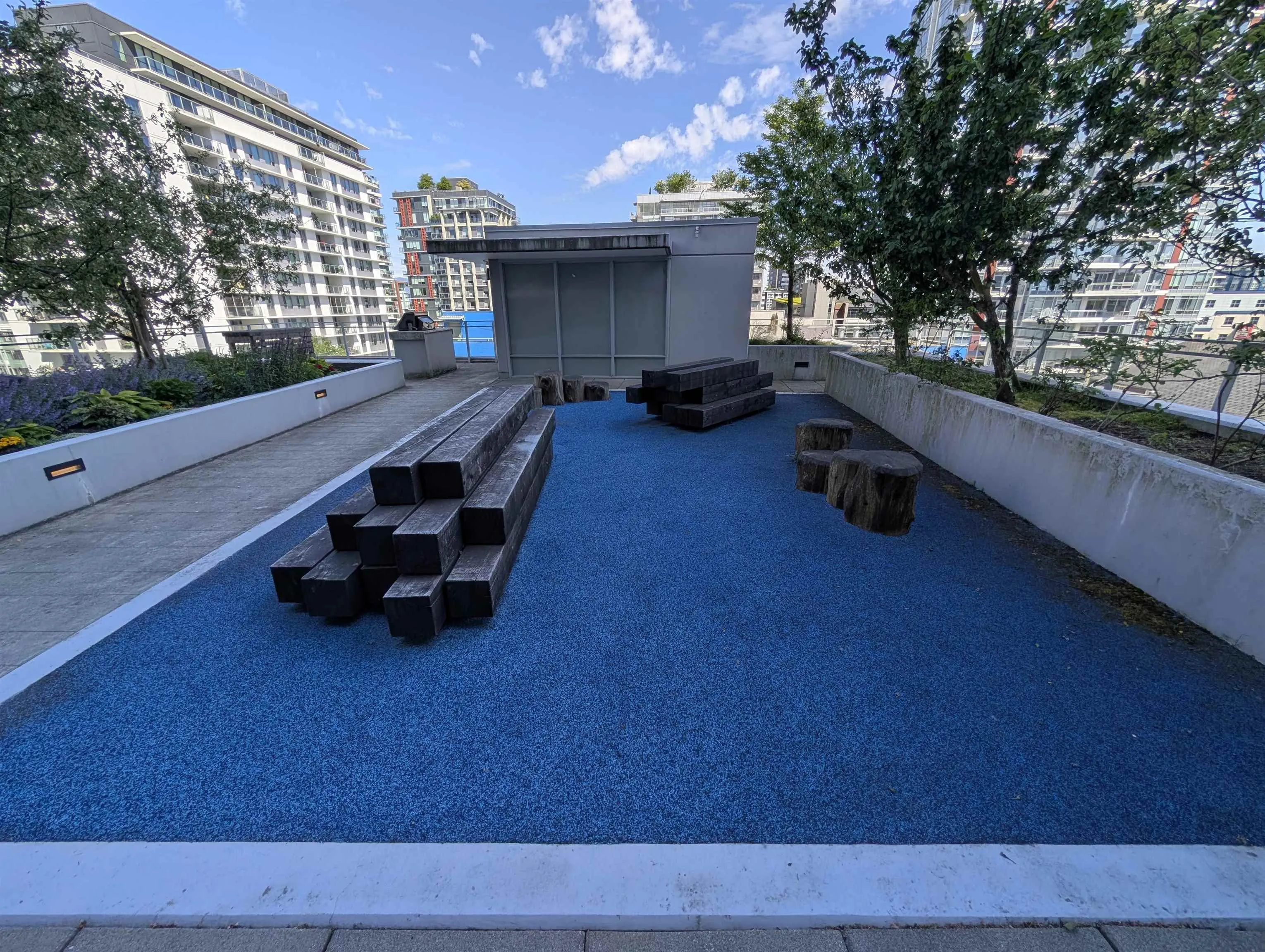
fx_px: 439
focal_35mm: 12
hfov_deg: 110.5
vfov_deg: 94.6
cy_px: 476
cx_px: 632
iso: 46
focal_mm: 2.02
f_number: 1.7
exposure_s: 1/1582
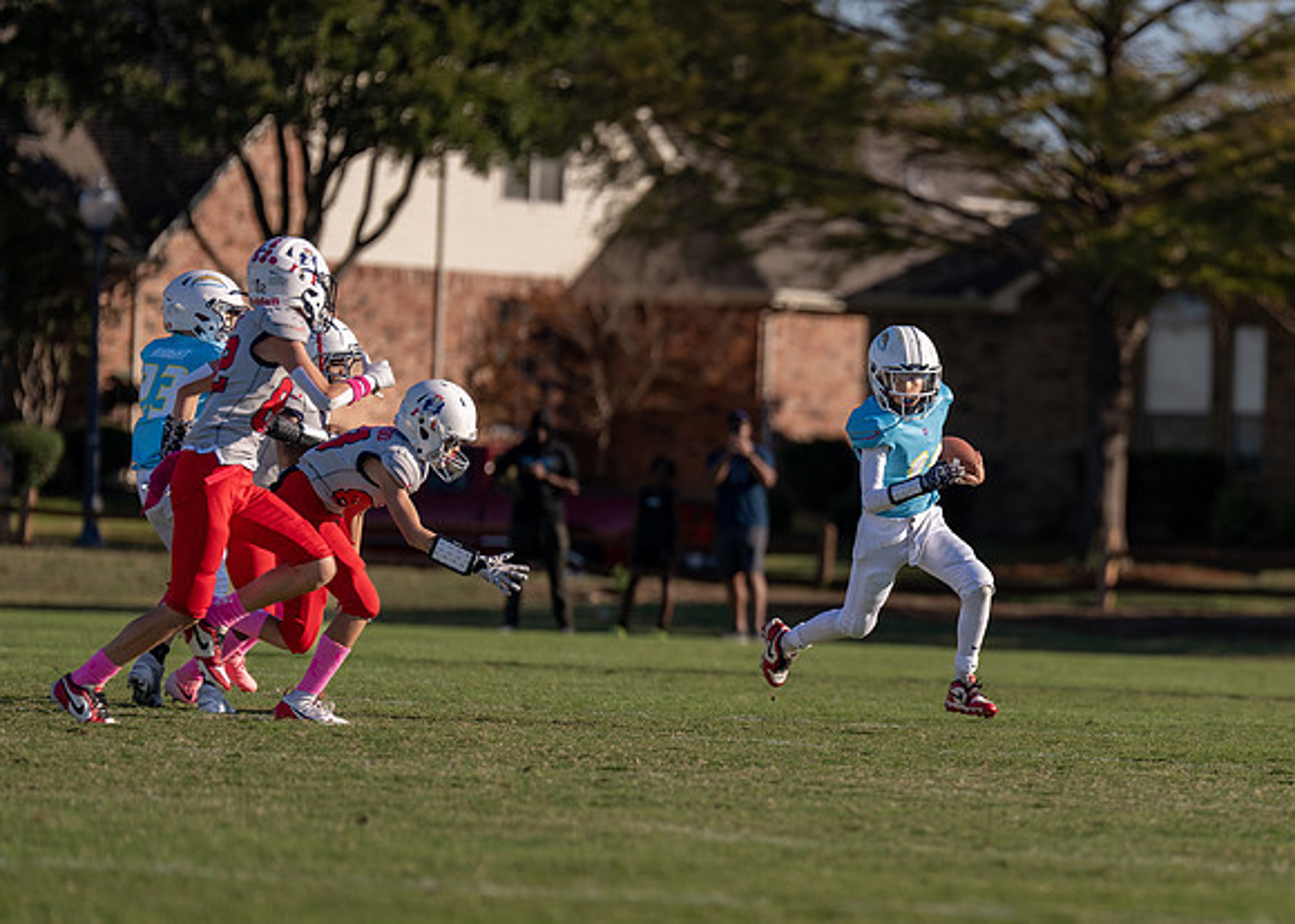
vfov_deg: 4.6
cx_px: 953
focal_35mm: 311
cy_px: 575
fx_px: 11427
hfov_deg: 6.5
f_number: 2.8
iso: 100
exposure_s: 1/2000
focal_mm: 200
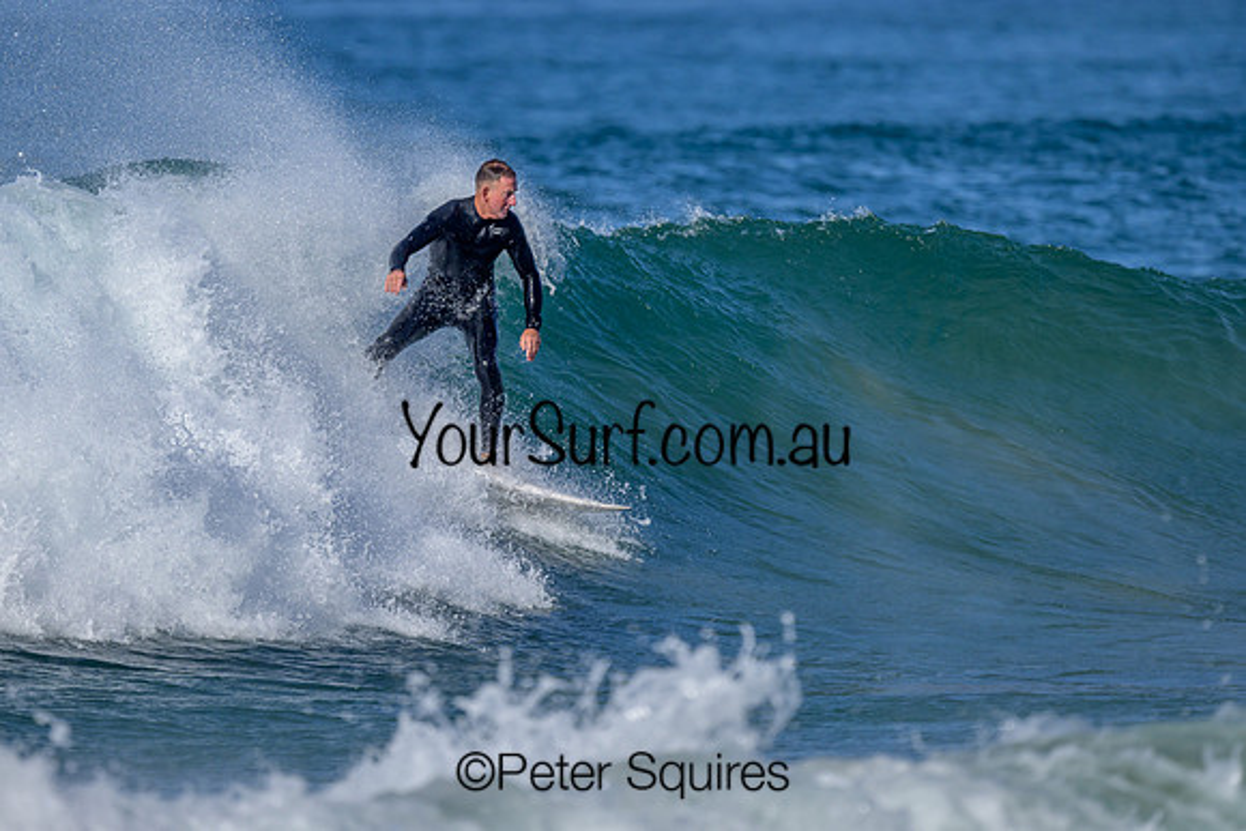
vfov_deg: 1.2
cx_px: 545
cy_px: 307
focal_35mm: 1102
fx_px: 38157
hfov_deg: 1.9
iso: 250
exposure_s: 1/2000
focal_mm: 800
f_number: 6.3
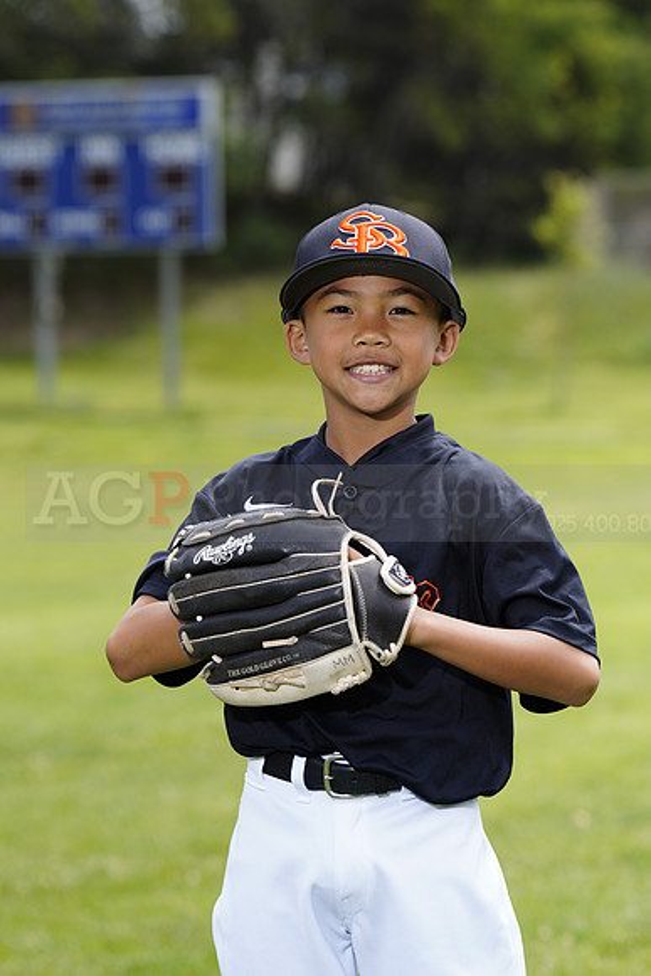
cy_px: 488
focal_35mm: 171
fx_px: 4635
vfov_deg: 12.0
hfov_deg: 8.0
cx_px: 326
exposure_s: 1/250
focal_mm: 171
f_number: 6.3
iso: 100
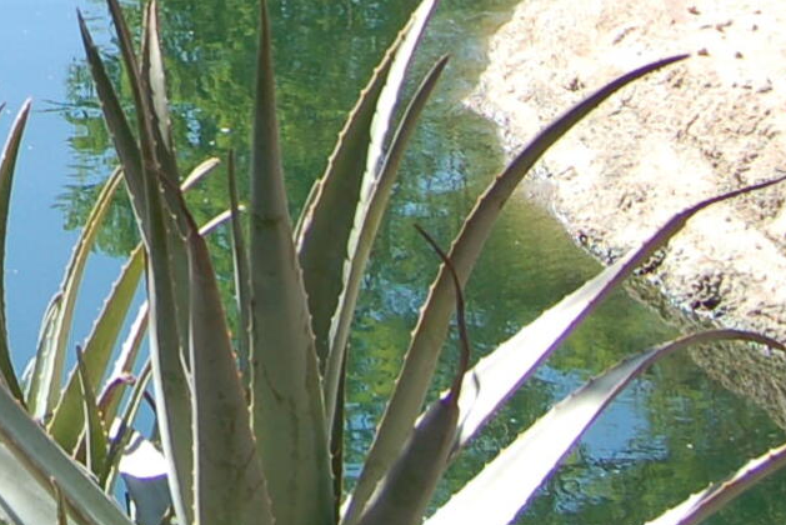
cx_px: -409
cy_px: -684
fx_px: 4368
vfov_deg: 6.6
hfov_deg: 10.0
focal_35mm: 200
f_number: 7.1
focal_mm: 28
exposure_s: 1/200
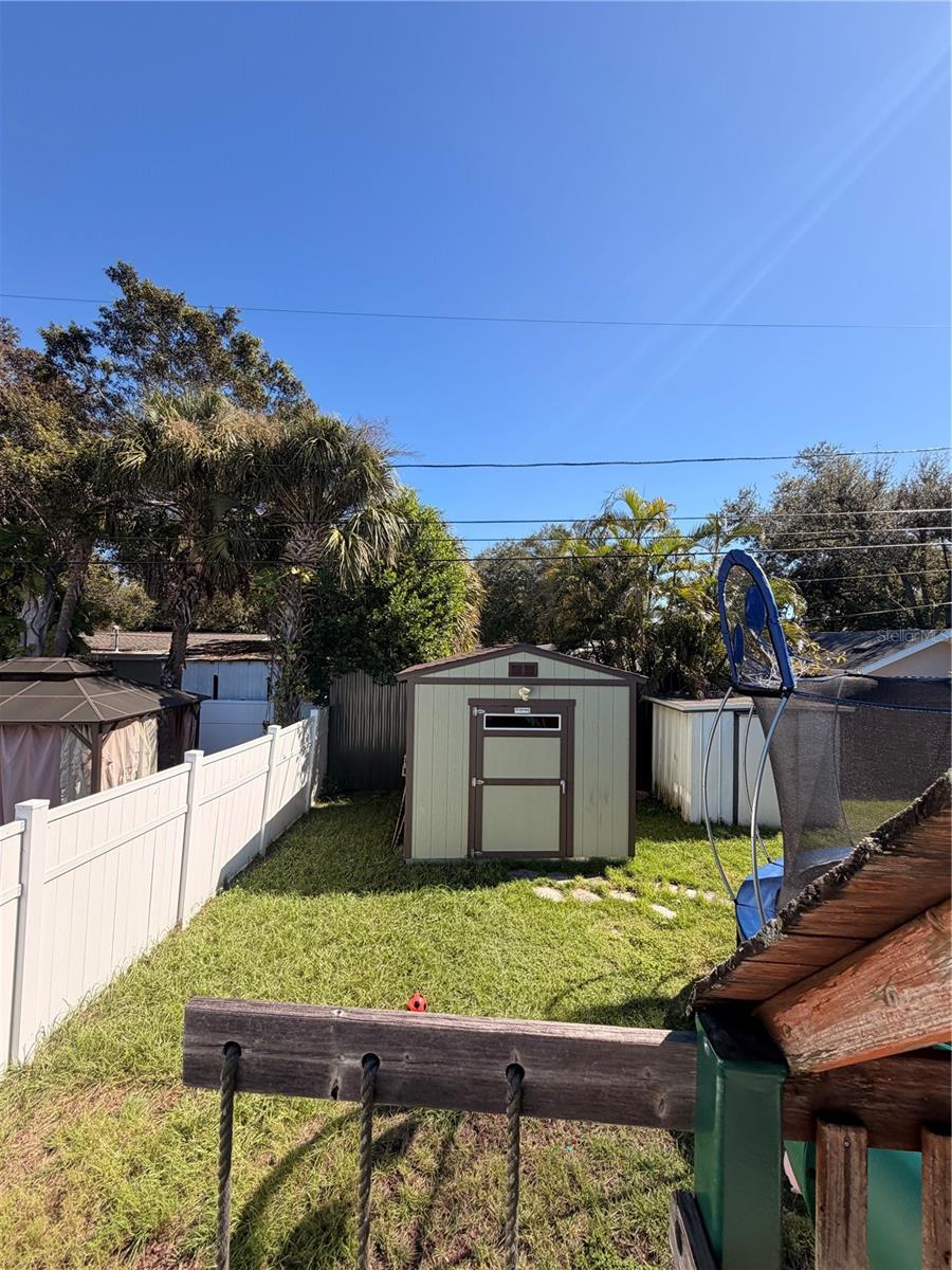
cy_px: 635
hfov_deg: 85.7
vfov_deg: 102.1
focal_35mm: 14
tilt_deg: +1.5
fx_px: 513
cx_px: 476
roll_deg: +0.5
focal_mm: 2.22
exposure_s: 1/770
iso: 32
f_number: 2.2
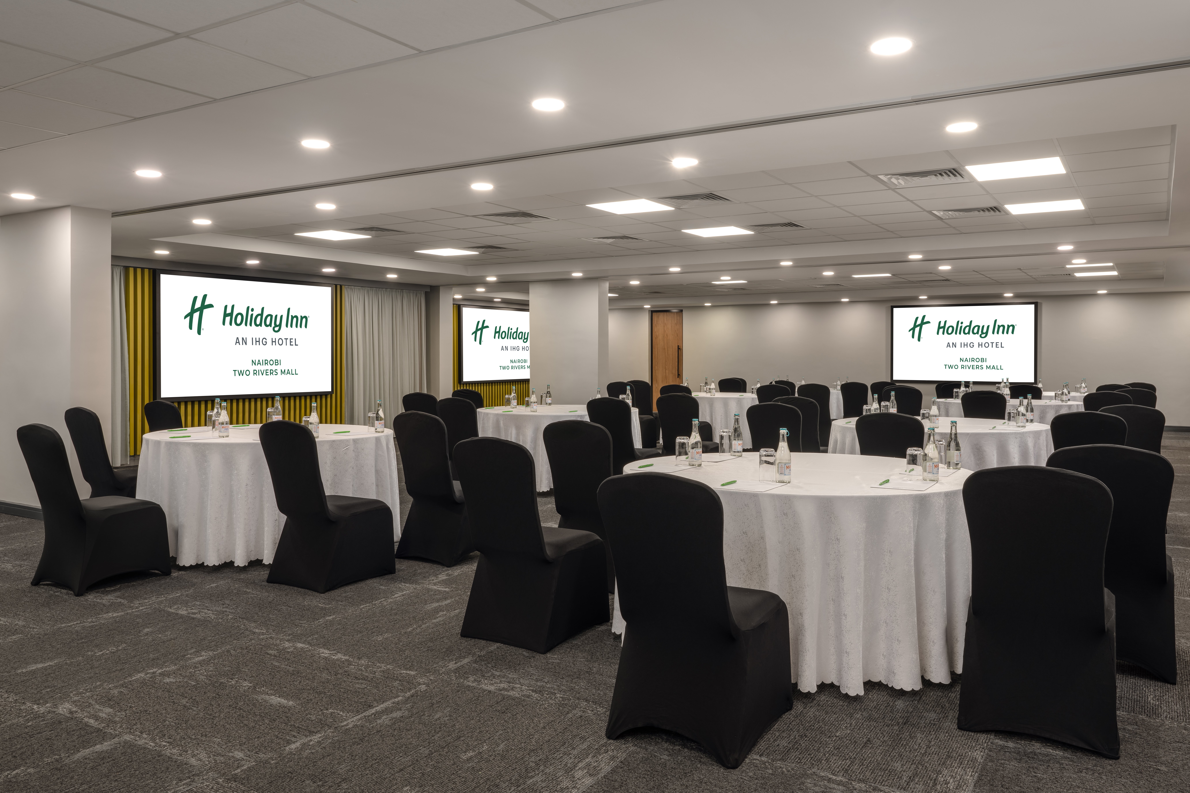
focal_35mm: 26
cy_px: 396
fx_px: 843
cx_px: 595
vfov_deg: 50.4
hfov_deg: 70.5
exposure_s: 3
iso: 32
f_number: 10
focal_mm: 25.5
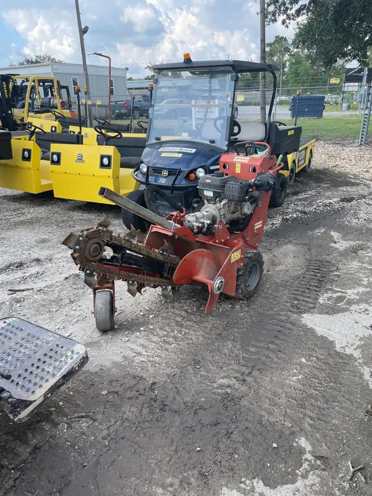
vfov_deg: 67.3
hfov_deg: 53.1
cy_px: 248
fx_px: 372
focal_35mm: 26
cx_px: 186
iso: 32
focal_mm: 4.2
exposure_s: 1/875
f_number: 1.6
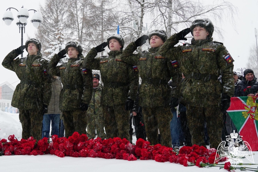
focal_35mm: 33
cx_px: 129
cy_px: 86
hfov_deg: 57.2
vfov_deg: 40.0
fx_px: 236
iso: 100
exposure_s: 1/60
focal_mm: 22
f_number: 5
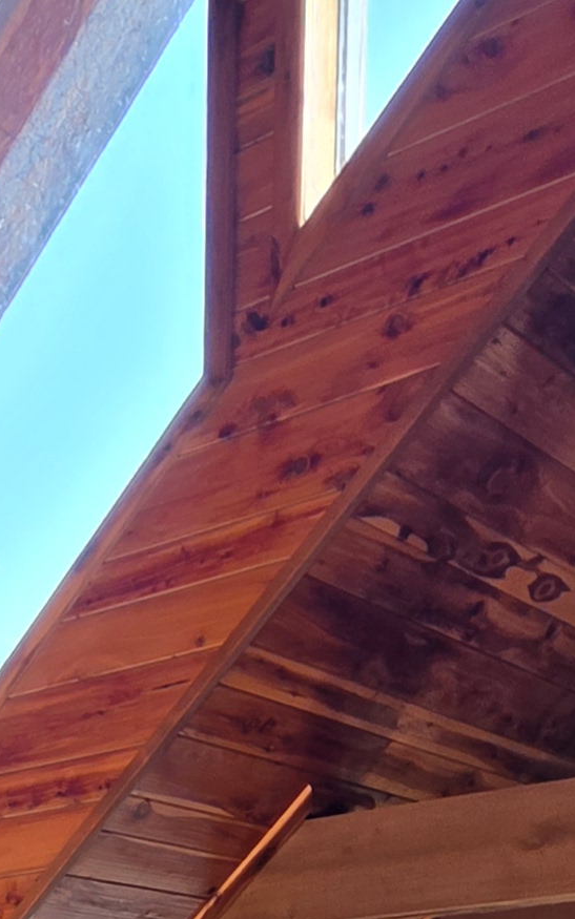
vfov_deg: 24.5
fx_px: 1579
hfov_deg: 19.8
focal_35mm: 63
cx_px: -45
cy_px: 1407
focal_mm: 2.2
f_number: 1.9
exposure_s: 1/120
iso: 25
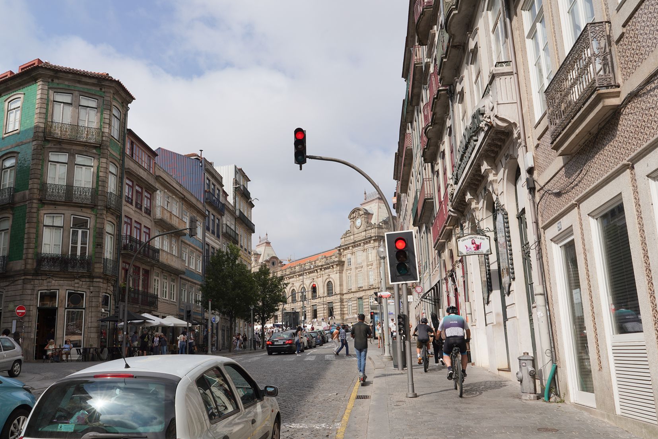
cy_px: 238
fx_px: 530
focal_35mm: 29
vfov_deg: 44.9
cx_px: 289
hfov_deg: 63.4
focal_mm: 24
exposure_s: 1/100
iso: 100
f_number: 18
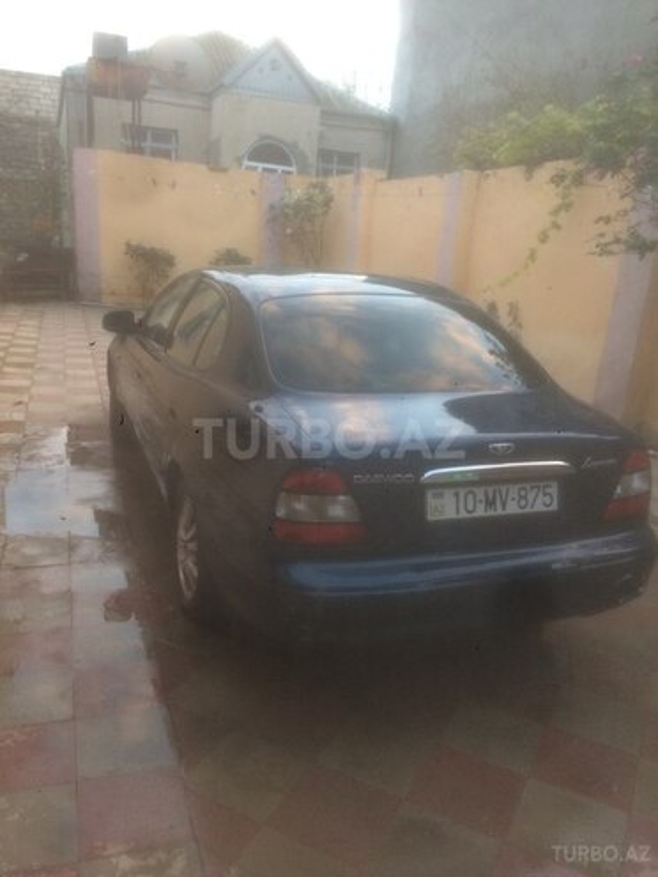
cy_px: 438
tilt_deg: -17.5
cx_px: 329
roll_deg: -2.9
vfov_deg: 61.7
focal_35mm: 29
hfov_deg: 48.2
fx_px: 735
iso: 64
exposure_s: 1/33
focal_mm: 4.15
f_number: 2.2
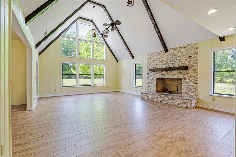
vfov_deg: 72.0
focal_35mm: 16
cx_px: 118
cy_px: 78
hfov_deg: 95.0
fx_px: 108
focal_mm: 11
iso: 250
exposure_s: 1/500
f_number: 9
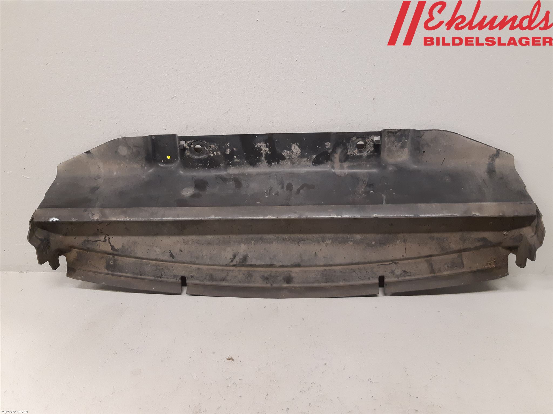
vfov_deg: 53.1
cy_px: 207
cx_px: 276
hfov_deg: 67.3
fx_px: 415
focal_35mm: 26
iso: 250
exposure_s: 1/50
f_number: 1.7
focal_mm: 3.93
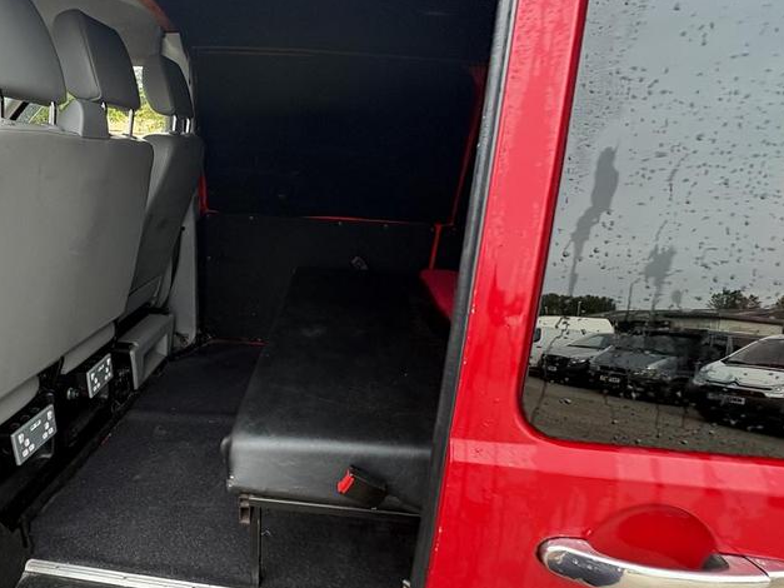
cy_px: 337
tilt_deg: -11.1
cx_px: 289
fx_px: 453
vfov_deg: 65.6
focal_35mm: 20
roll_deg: +1.1
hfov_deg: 80.1
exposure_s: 1/121
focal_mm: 2.22
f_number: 2.2
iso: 64
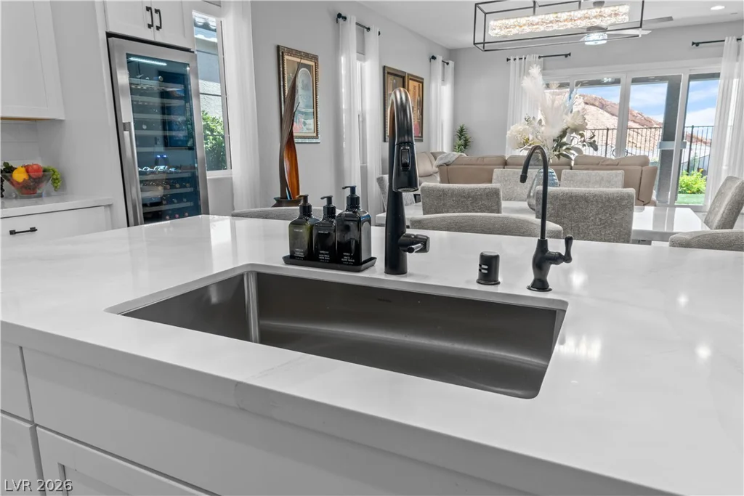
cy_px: 248
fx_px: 465
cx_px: 372
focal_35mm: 22
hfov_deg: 77.3
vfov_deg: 56.2
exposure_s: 1/1.67
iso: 100
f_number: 9
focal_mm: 15
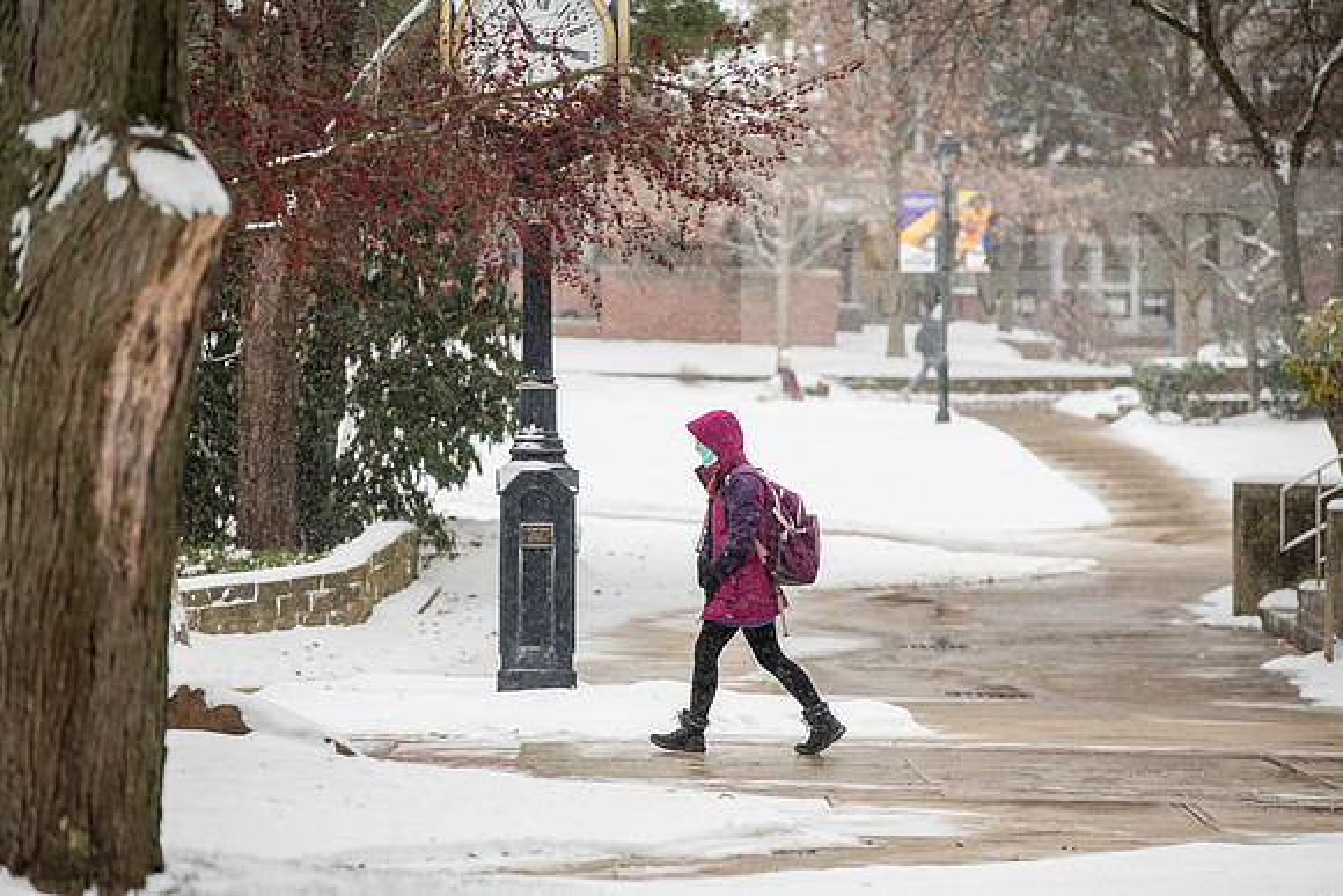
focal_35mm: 190
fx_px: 7089
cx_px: 672
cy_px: 448
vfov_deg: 7.2
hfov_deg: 10.8
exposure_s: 1/200
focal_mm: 190
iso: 500
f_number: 4.5
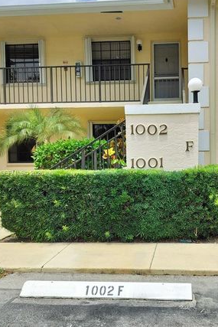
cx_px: 156
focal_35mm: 39
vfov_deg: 49.5
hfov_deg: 33.7
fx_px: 354
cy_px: 173
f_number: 1.7
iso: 50
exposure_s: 1/1293
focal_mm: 5.24
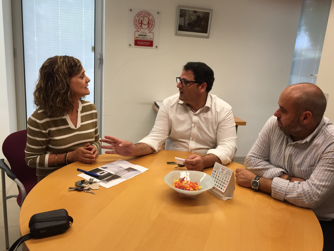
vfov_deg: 48.2
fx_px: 280
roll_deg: -5.5
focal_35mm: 29
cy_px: 126
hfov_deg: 61.7
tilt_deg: -14.5
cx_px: 167
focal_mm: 4.15
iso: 32
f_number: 2.2
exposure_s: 1/30
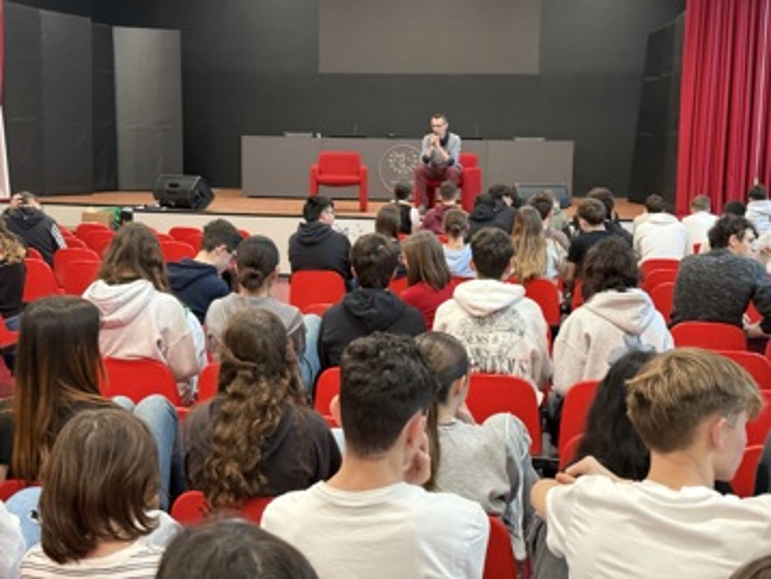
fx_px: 1070
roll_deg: -2.7
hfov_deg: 39.6
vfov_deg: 30.3
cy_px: 290
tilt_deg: -8.0
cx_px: 386
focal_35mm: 48
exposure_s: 1/33
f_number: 1.78
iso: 250
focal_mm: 6.76
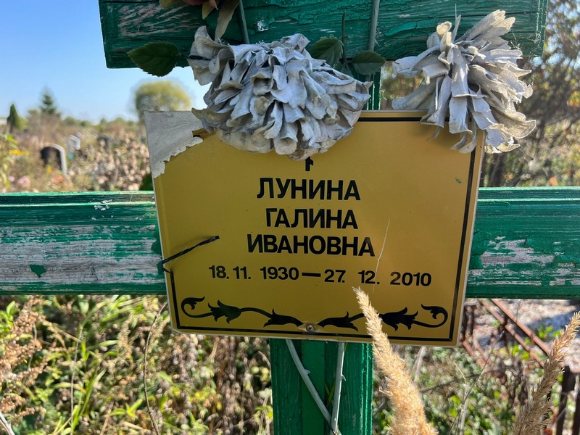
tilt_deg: -12.4
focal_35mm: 26
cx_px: 290
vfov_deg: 53.1
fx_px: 436
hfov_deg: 67.3
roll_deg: +3.9
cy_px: 218
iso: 50
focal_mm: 5.7
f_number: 1.5
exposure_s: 1/786
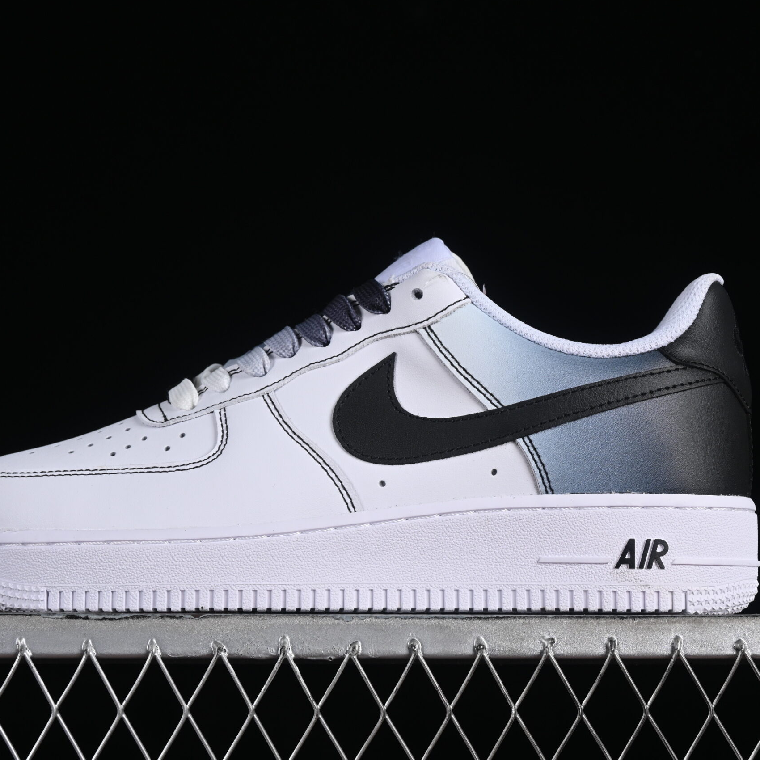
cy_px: 379
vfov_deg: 18.1
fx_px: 2385
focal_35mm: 96
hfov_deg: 18.1
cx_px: 355
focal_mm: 50
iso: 160
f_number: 8
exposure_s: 1/100
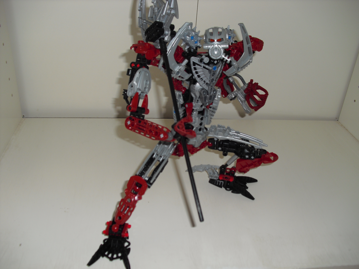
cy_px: 134
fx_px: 373
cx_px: 180
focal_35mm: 36
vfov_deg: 39.7
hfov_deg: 51.4
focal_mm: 6.3
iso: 64
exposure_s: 1/60
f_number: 3.1
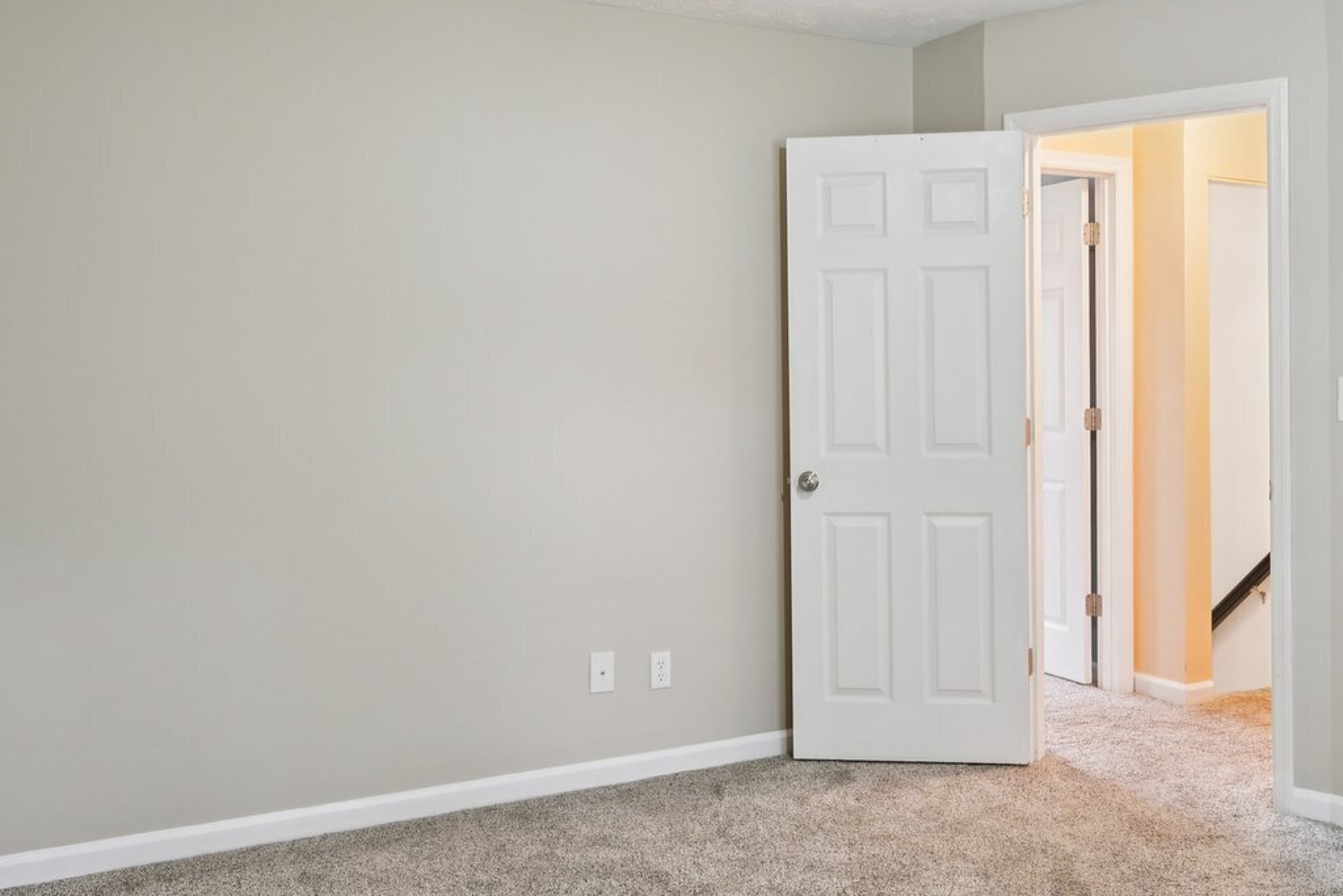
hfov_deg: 55.5
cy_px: 363
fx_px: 1268
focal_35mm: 34
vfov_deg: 38.8
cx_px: 779
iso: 400
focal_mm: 17
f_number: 8
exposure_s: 1/20
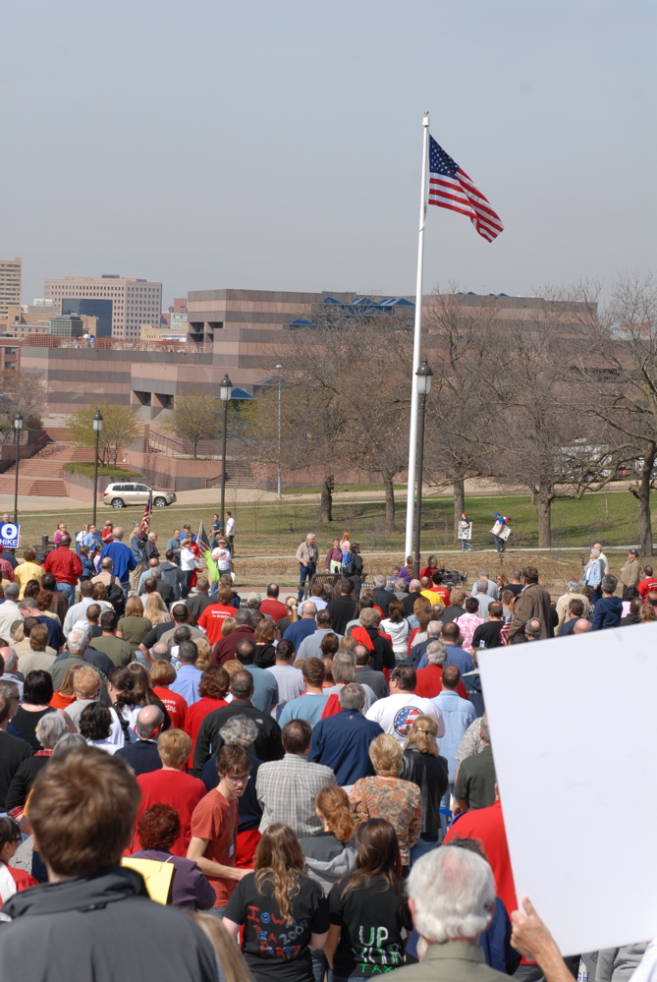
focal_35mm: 93
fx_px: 2538
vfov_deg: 21.9
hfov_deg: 14.8
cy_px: 491
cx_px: 328
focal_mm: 62
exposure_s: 1/250
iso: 100
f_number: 8
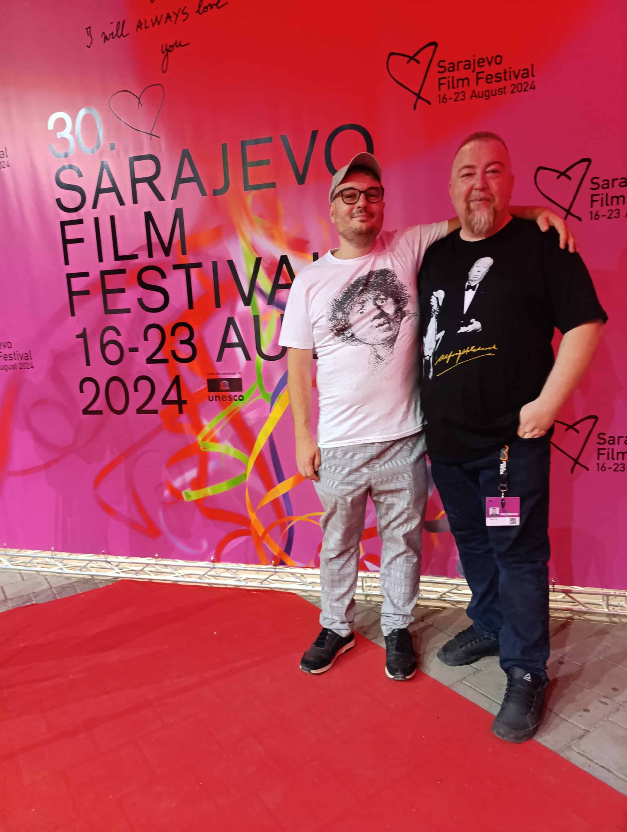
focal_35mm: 23
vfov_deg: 73.8
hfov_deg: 59.0
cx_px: 314
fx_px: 554
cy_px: 416
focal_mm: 6.14
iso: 1600
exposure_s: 1/25
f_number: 1.6
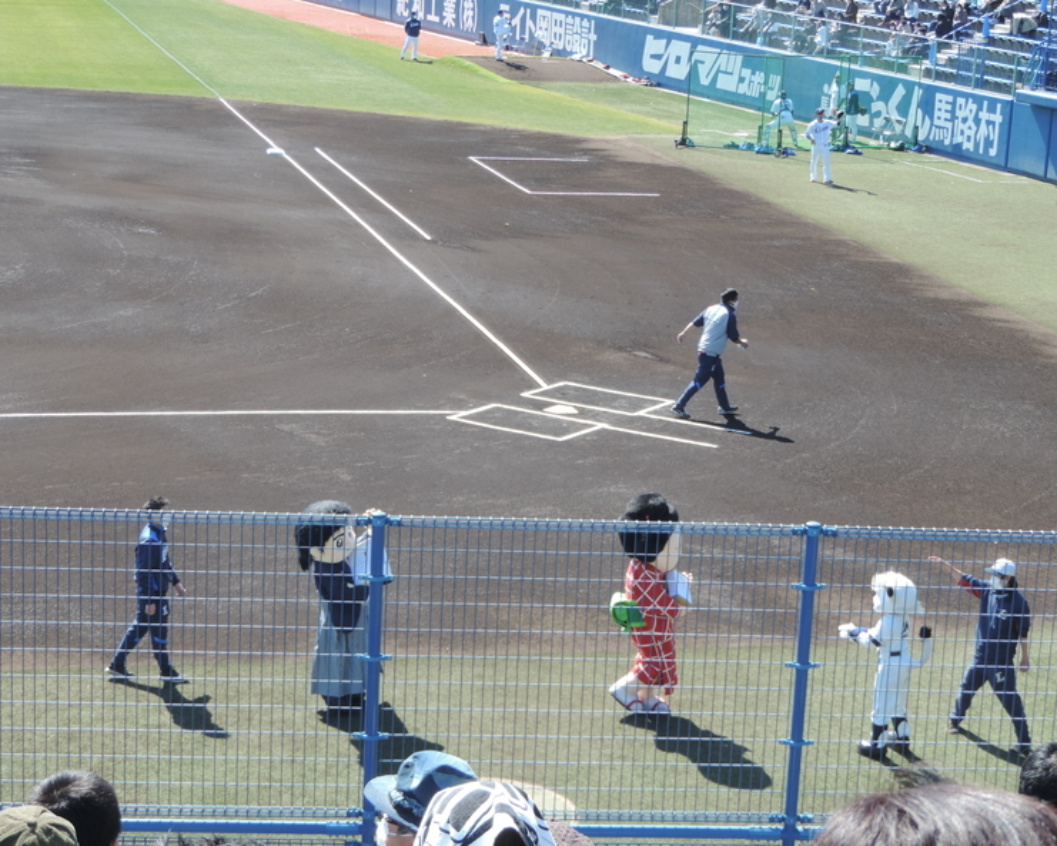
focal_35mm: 79
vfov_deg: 19.4
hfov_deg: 24.1
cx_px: 549
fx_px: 2472
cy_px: 421
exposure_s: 1/200
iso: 80
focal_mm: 13.3
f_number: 3.9
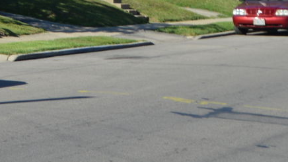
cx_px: -141
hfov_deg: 12.4
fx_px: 1267
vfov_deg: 7.1
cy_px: -131
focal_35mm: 166
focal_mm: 24
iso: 100
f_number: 9
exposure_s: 1/320
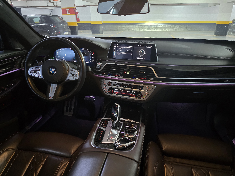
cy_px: 88
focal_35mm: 23
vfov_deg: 58.9
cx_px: 118
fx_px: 156
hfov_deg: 73.9
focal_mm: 6.3
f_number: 1.7
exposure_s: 1/15.2
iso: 2000
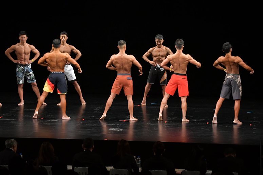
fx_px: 1073
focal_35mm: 147
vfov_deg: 9.3
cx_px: 132
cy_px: 88
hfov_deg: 14.0
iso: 3200
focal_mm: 98
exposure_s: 1/400
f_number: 5.6
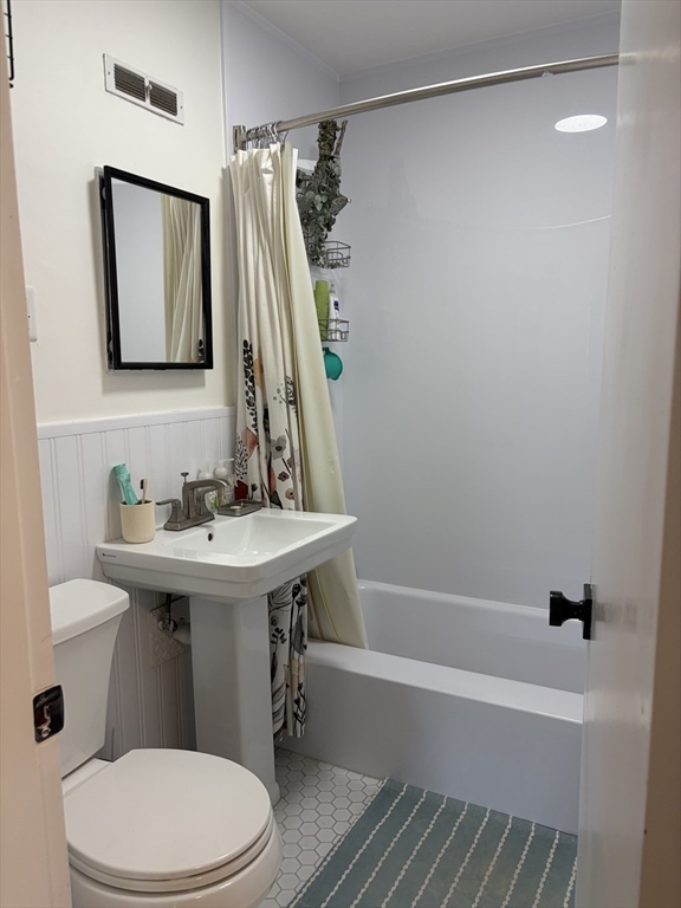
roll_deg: +0.6
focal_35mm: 26
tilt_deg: -7.9
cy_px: 454
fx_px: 682
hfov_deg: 53.1
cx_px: 340
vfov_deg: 67.3
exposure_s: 1/120
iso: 125
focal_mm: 5.96
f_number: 1.6
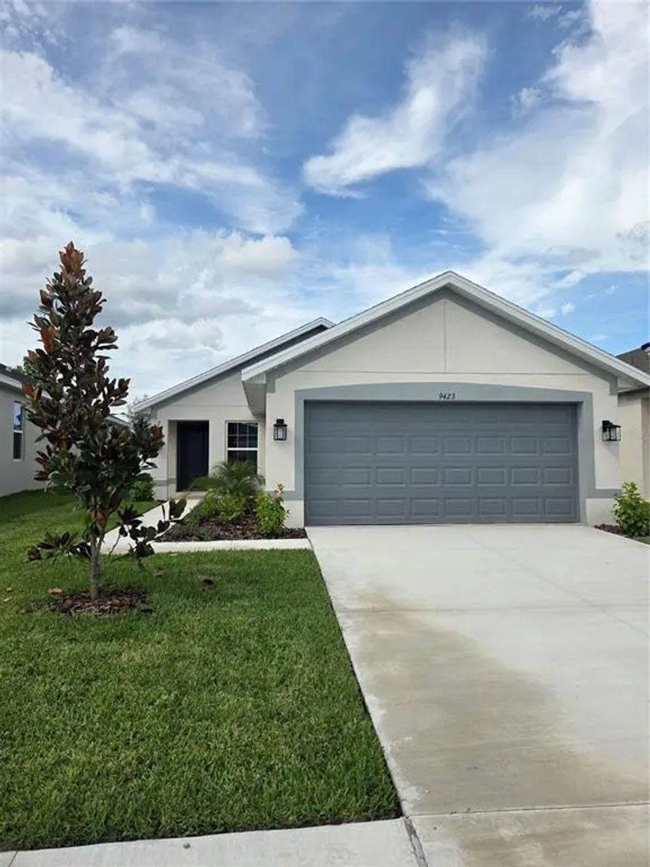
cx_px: 325
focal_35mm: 23
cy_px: 434
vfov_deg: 73.9
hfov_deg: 58.9
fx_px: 576
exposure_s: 1/4663
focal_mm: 5.4
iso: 80
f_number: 1.8
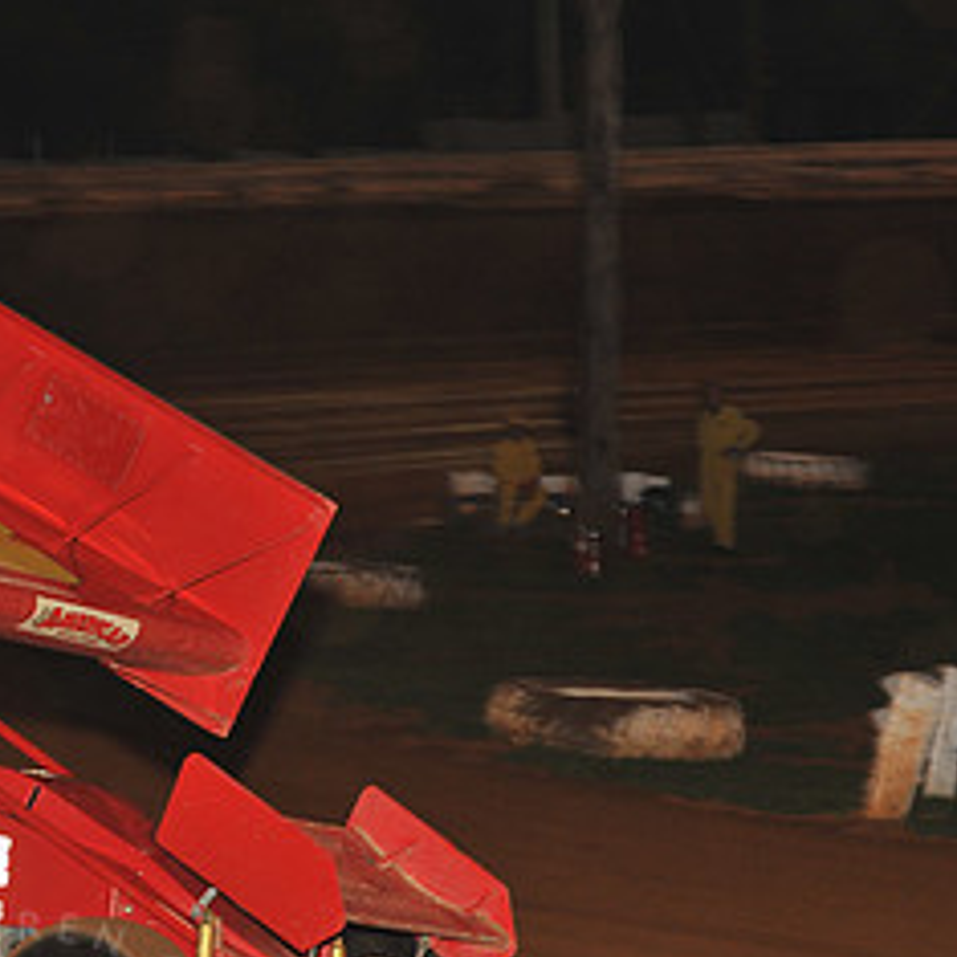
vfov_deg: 7.9
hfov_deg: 7.9
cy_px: 782
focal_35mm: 220
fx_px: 6881
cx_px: 29
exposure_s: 1/320
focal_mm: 105
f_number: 6.3
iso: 800
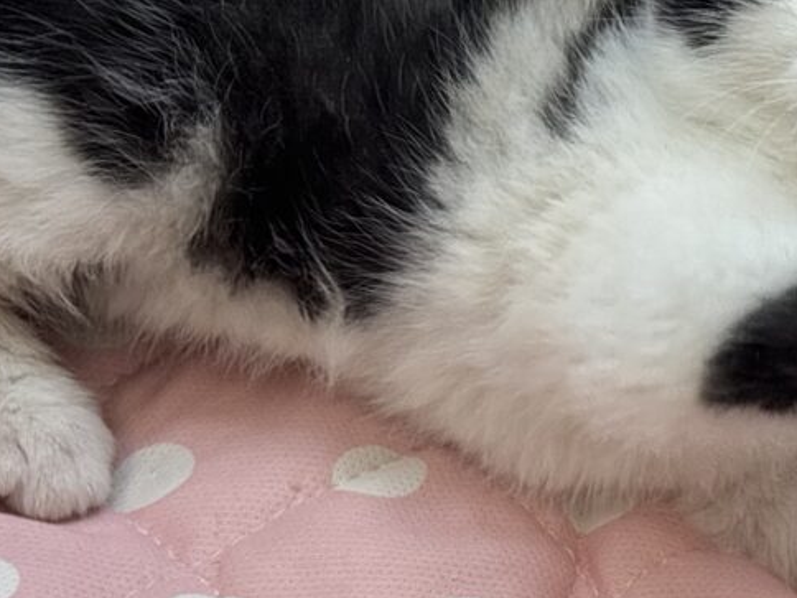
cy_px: 79
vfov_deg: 11.4
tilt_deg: -37.2
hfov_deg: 14.8
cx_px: 944
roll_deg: -4.1
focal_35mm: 129
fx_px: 2970
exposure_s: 1/50
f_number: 1.6
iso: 25
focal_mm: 5.96
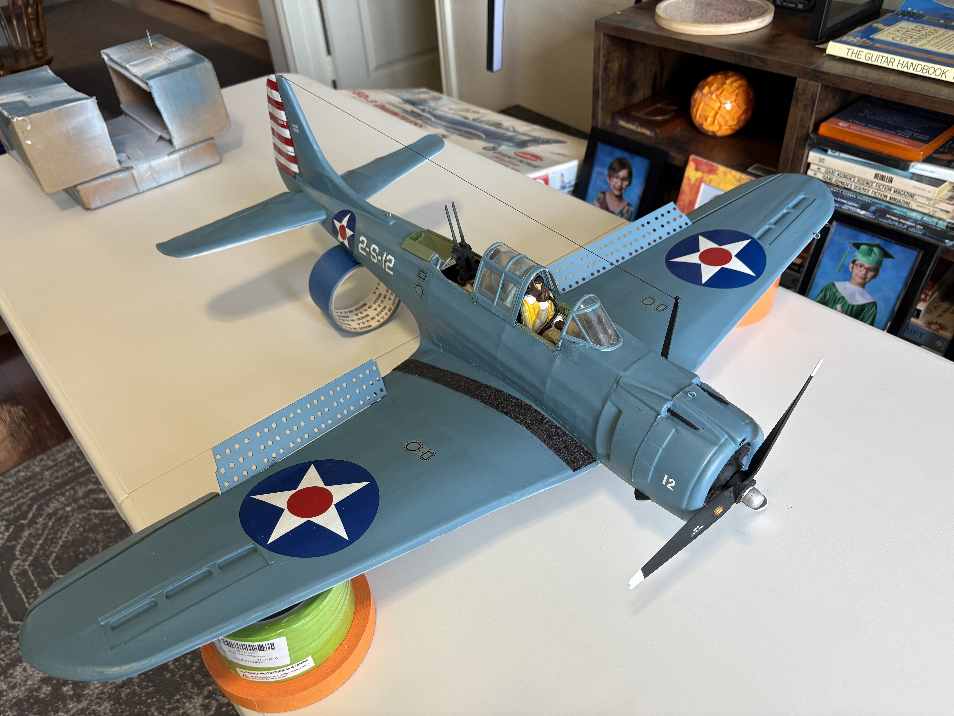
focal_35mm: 26
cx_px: 477
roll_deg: +5.3
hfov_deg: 67.3
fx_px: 717
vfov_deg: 53.1
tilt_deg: -39.1
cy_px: 358
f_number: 1.6
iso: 125
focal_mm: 5.96
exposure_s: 1/60
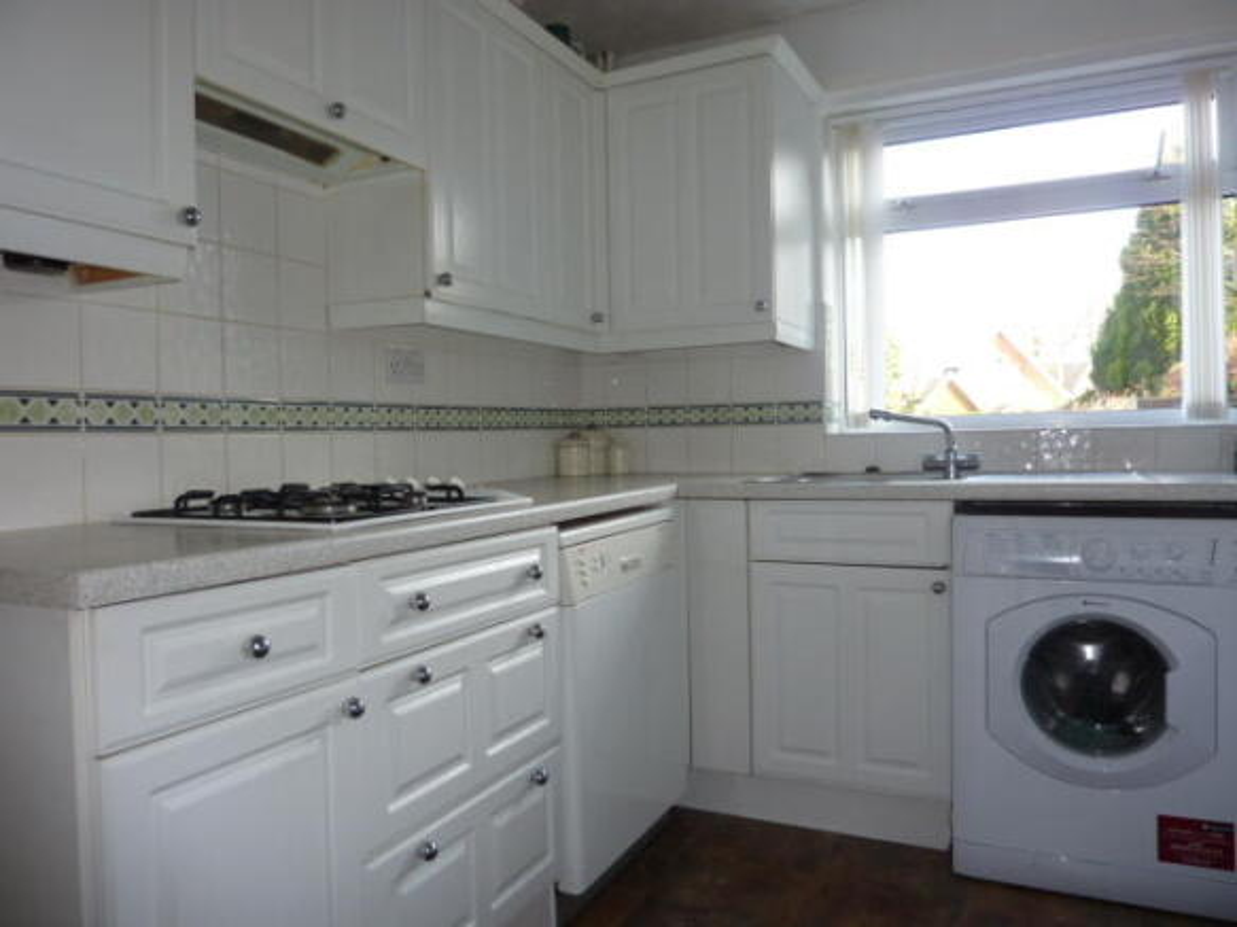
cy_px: 464
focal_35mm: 25
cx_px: 618
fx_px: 893
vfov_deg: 54.9
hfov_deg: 69.4
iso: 100
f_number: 3.3
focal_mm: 4.1
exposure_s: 1/30
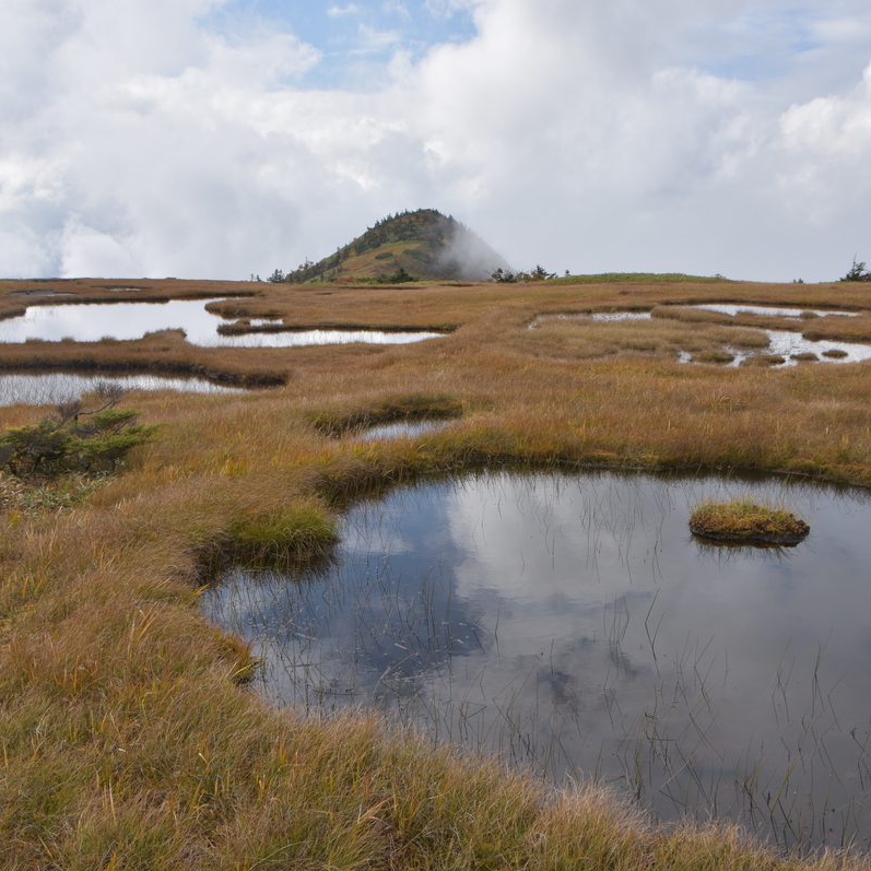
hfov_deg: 50.0
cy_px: 435
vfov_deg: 50.2
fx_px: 929
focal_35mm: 33
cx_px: 514
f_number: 8
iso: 125
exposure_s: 1/400
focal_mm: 17
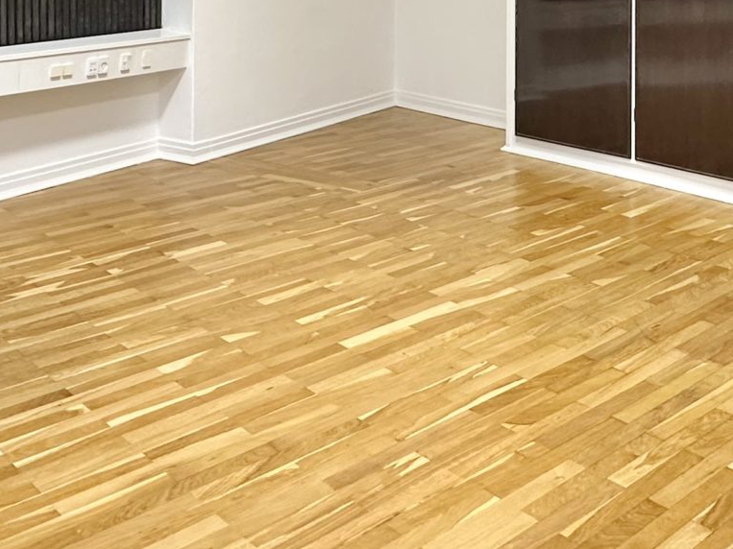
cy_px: -84
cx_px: 490
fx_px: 995
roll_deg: -0.5
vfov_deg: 27.7
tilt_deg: +0.6
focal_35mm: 47
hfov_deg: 39.9
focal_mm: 2.22
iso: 200
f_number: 2.2
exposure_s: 1/50
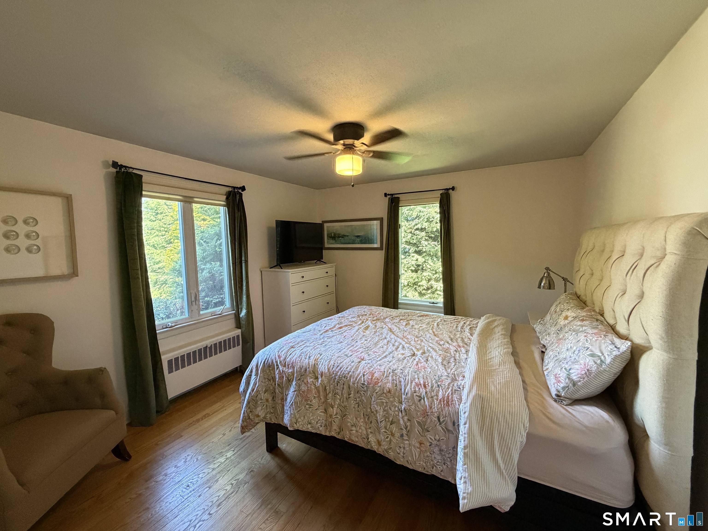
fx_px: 286
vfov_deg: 85.7
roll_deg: +1.4
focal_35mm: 14
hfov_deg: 102.1
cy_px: 266
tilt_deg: -4.5
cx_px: 354
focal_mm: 2.22
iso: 400
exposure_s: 1/60
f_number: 2.2
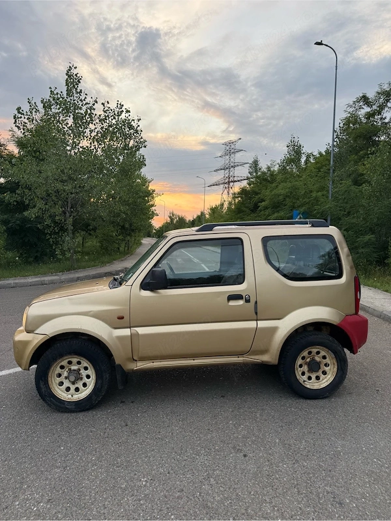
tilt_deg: -1.0
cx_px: 196
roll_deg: -2.2
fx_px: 361
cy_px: 260
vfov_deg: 71.6
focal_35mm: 24
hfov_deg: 56.8
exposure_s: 1/172
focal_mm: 6.76
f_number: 1.78
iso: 80
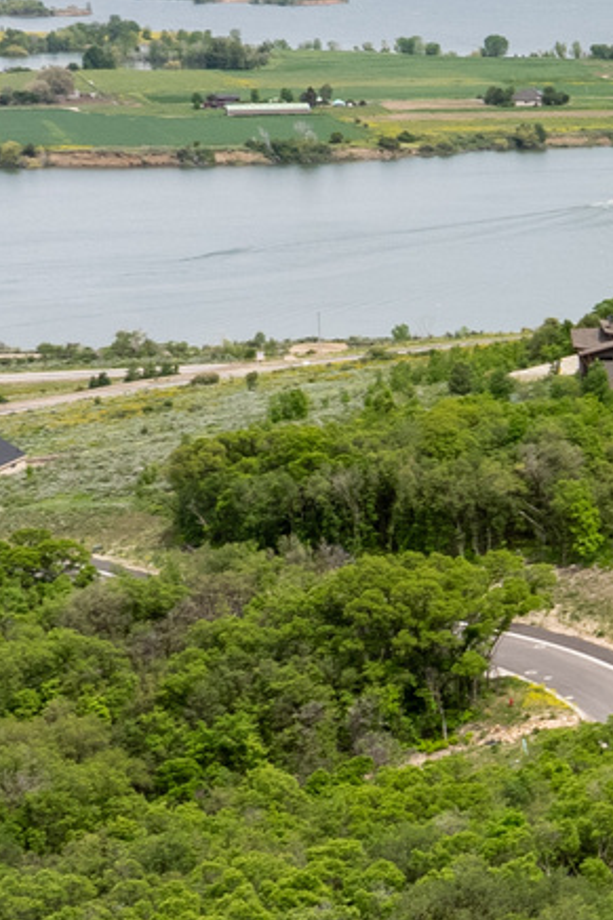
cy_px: 501
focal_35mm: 117
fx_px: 2991
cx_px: 1544
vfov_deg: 17.5
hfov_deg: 10.0
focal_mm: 12.29
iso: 100
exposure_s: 1/100
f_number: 5
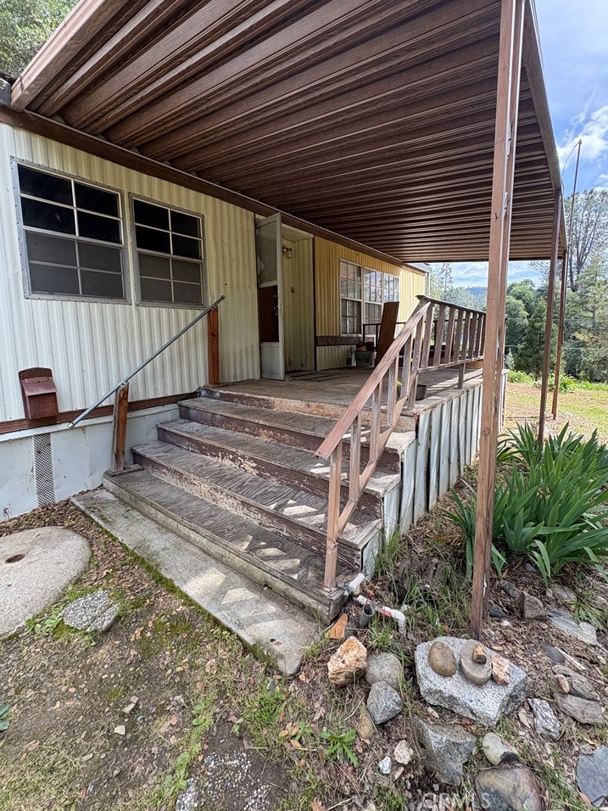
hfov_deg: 81.7
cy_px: 378
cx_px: 303
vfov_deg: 98.0
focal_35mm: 15
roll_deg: +1.2
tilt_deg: -5.3
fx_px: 351
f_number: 2.2
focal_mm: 2.22
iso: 64
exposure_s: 1/291
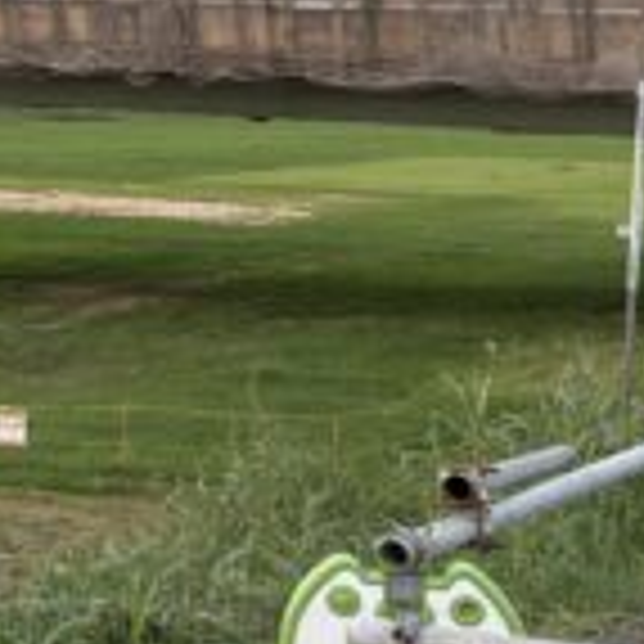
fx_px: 2463
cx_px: -826
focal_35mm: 117
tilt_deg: +0.1
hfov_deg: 12.3
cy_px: 47
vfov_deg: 14.7
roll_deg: -3.2
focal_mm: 5.96
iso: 40
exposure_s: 1/211
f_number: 1.6
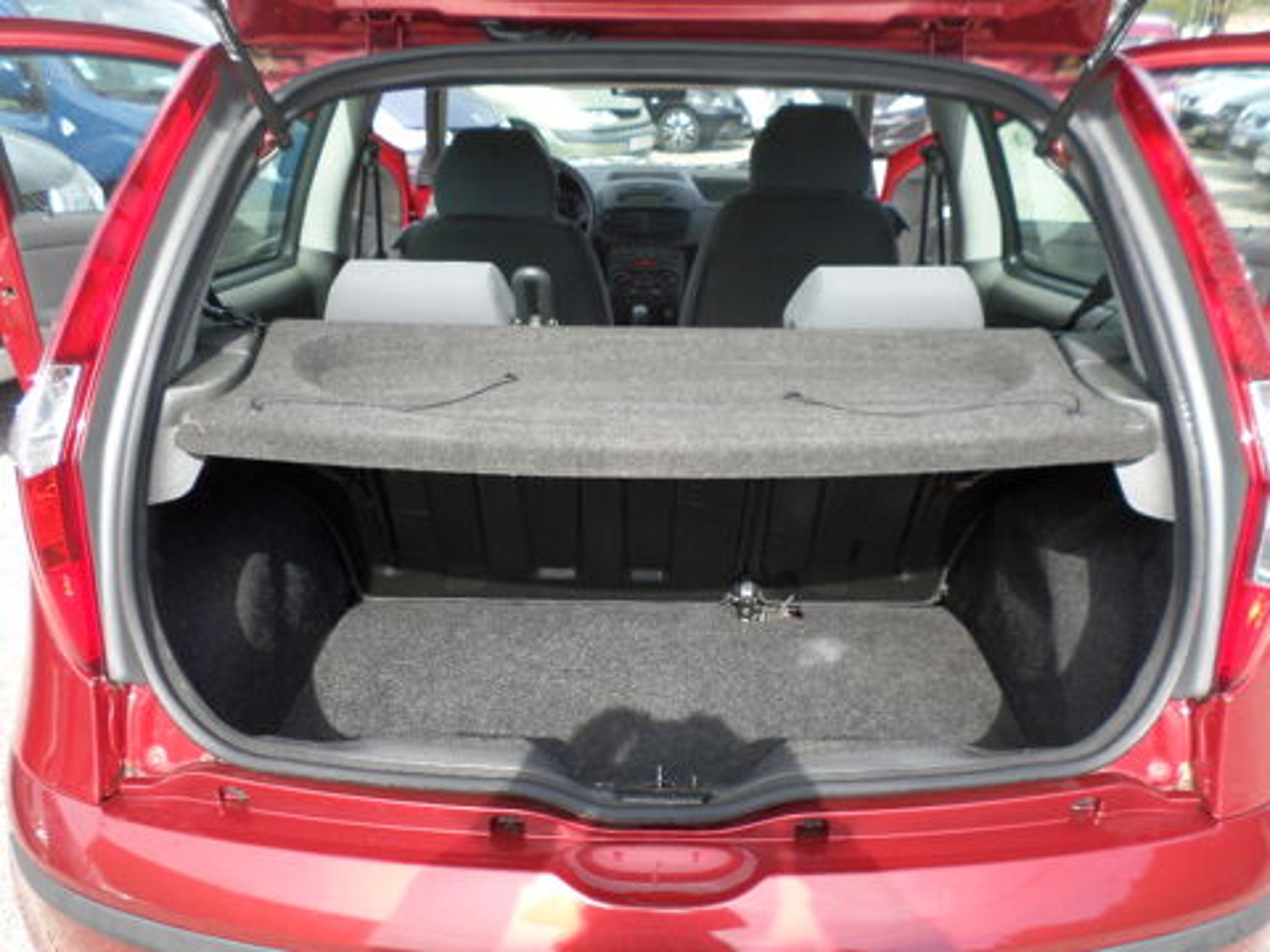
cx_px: 635
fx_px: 917
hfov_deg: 69.4
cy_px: 476
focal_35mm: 25
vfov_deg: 54.9
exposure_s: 1/350
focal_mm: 4.5
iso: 80
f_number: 2.5
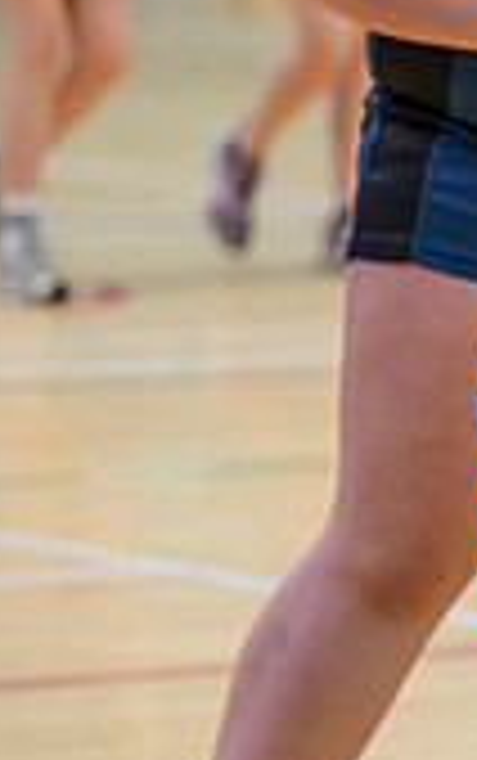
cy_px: 364
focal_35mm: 473
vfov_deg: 4.4
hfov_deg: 2.8
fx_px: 9813
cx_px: 1308
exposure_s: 1/1250
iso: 3200
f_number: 3.2
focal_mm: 115
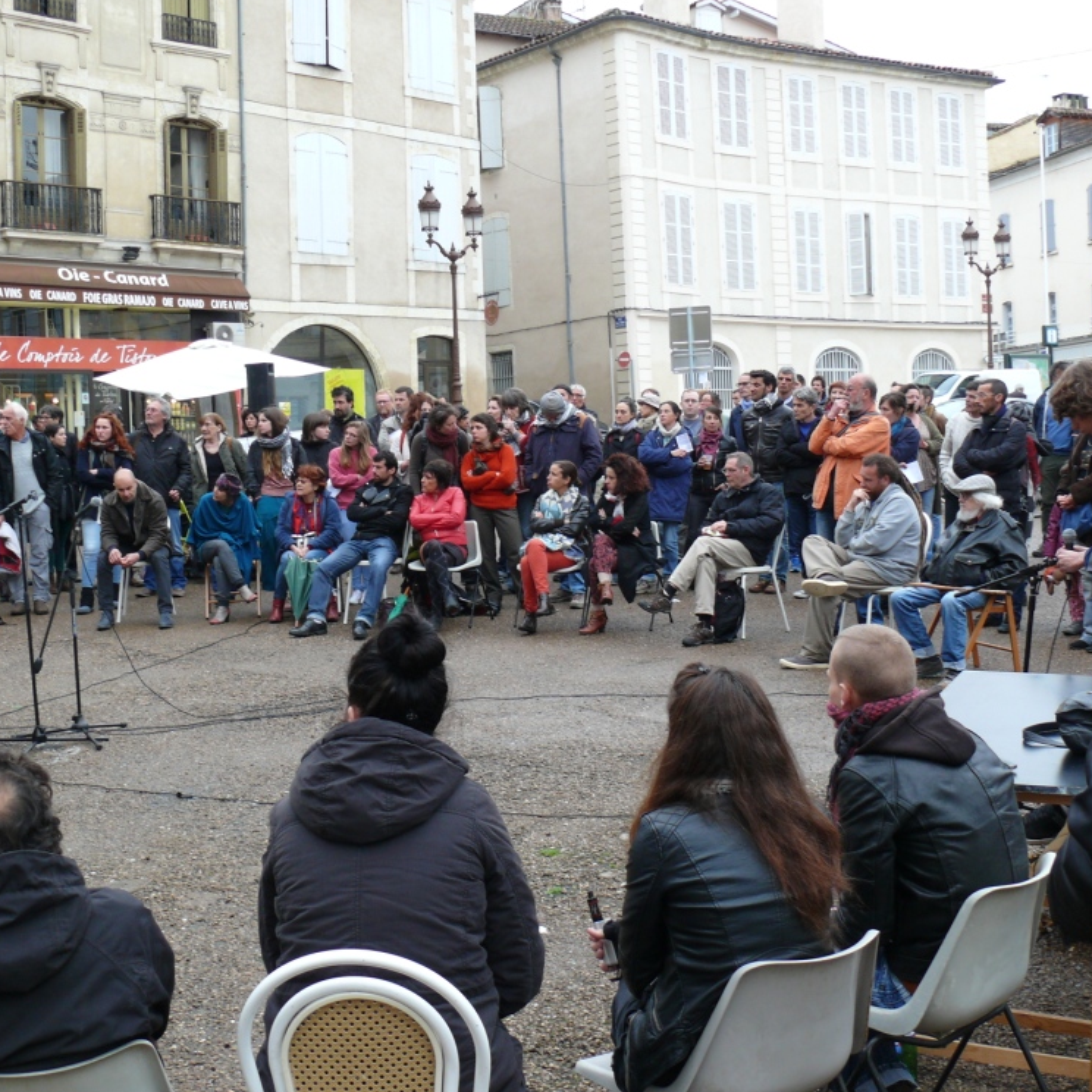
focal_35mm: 45
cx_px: 476
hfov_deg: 37.5
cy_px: 550
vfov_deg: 37.6
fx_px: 1606
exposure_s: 1/50
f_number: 2.8
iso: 100
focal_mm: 7.8
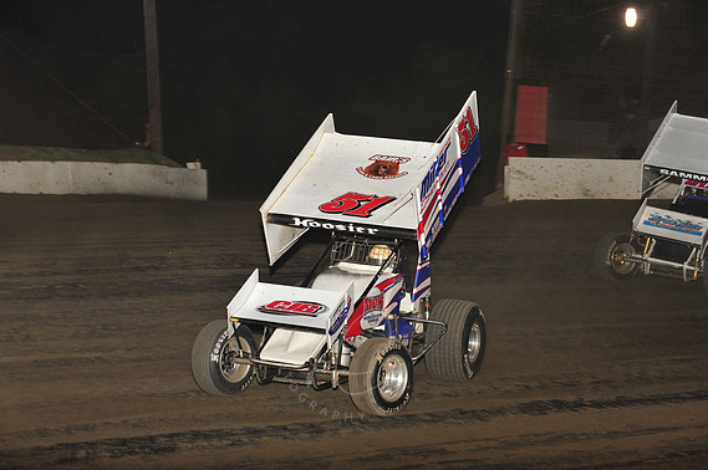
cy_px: 231
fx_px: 2004
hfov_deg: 20.0
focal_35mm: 102
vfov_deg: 13.4
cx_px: 351
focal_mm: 100
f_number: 6.3
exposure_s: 1/320
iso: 800
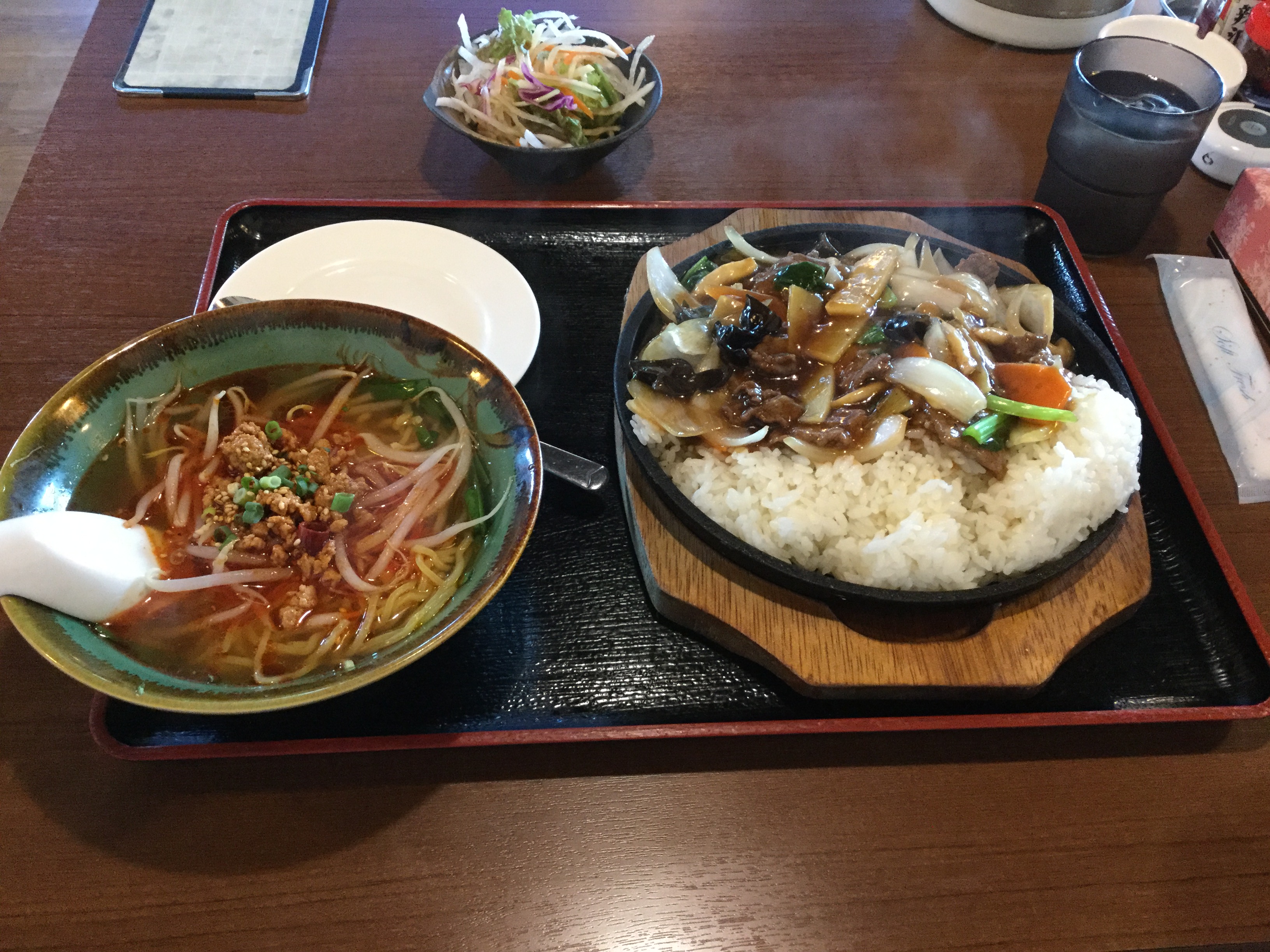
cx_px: 635
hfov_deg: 58.4
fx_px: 1137
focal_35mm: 31
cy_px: 476
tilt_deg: -49.8
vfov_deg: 45.4
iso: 200
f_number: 2.4
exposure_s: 1/20
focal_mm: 3.3
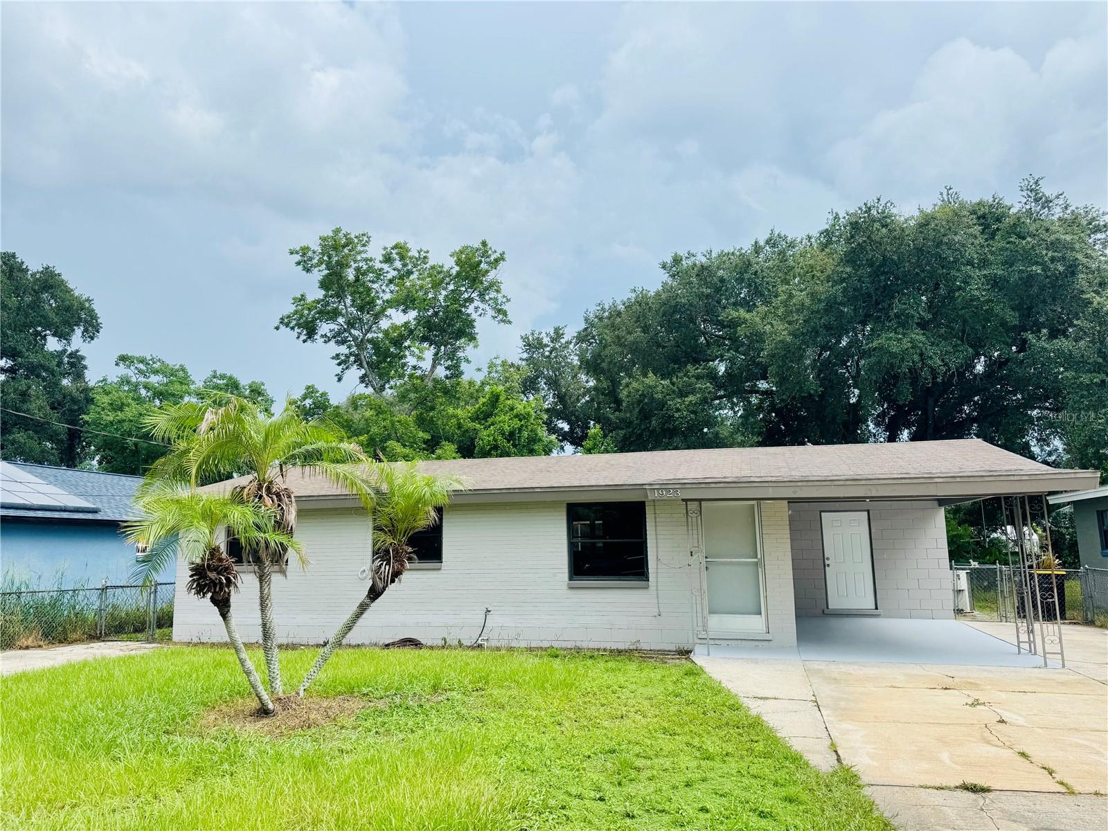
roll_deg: +0.1
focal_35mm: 24
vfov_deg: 56.8
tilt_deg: +13.4
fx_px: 768
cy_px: 416
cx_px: 554
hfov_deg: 71.6
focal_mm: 6.76
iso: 80
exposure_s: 1/1456
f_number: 1.78
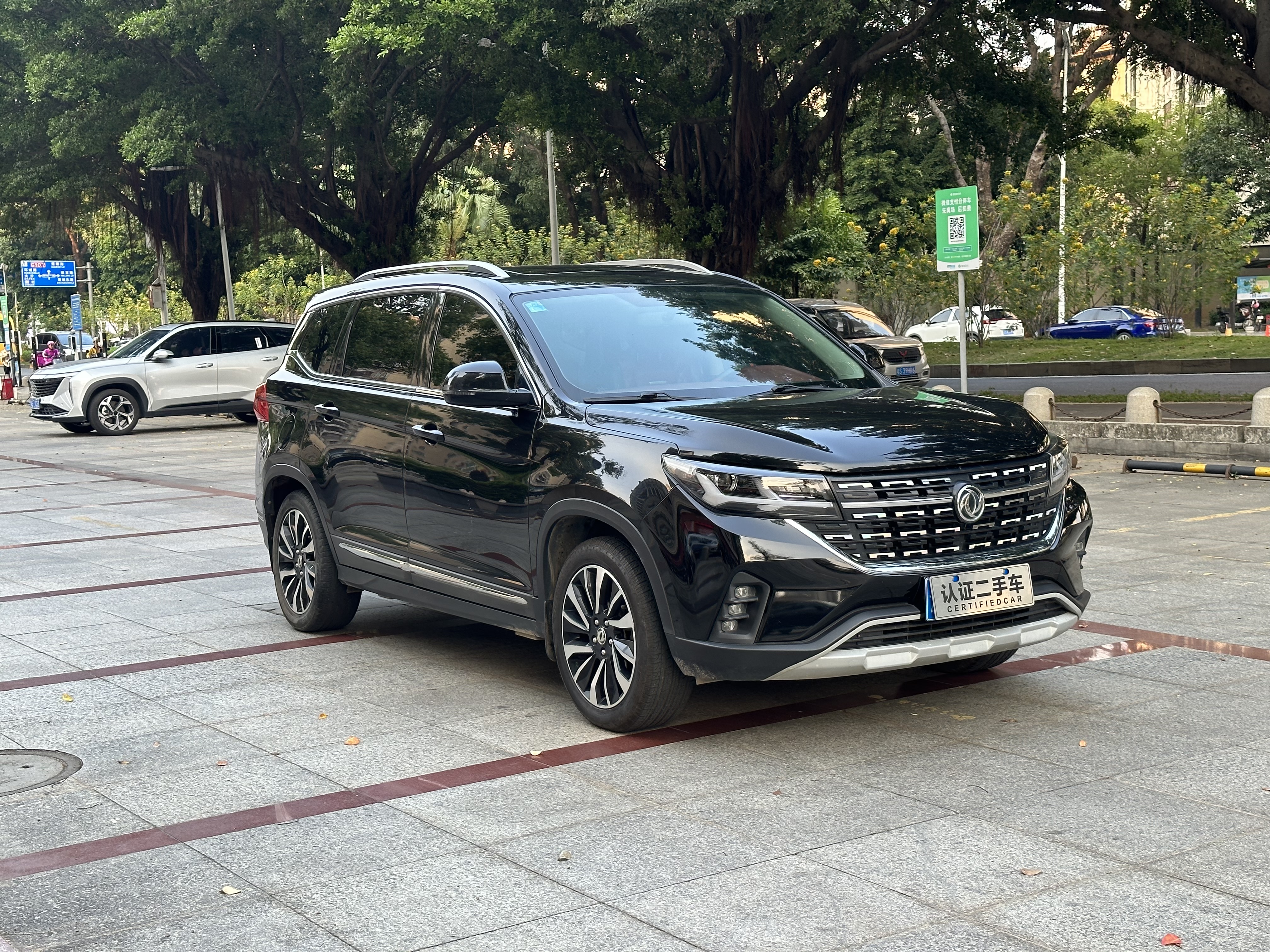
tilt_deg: -5.5
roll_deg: +2.5
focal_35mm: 48
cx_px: 635
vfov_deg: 30.3
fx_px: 1761
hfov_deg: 39.7
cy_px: 476
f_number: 1.78
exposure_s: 1/156
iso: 80
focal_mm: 6.86
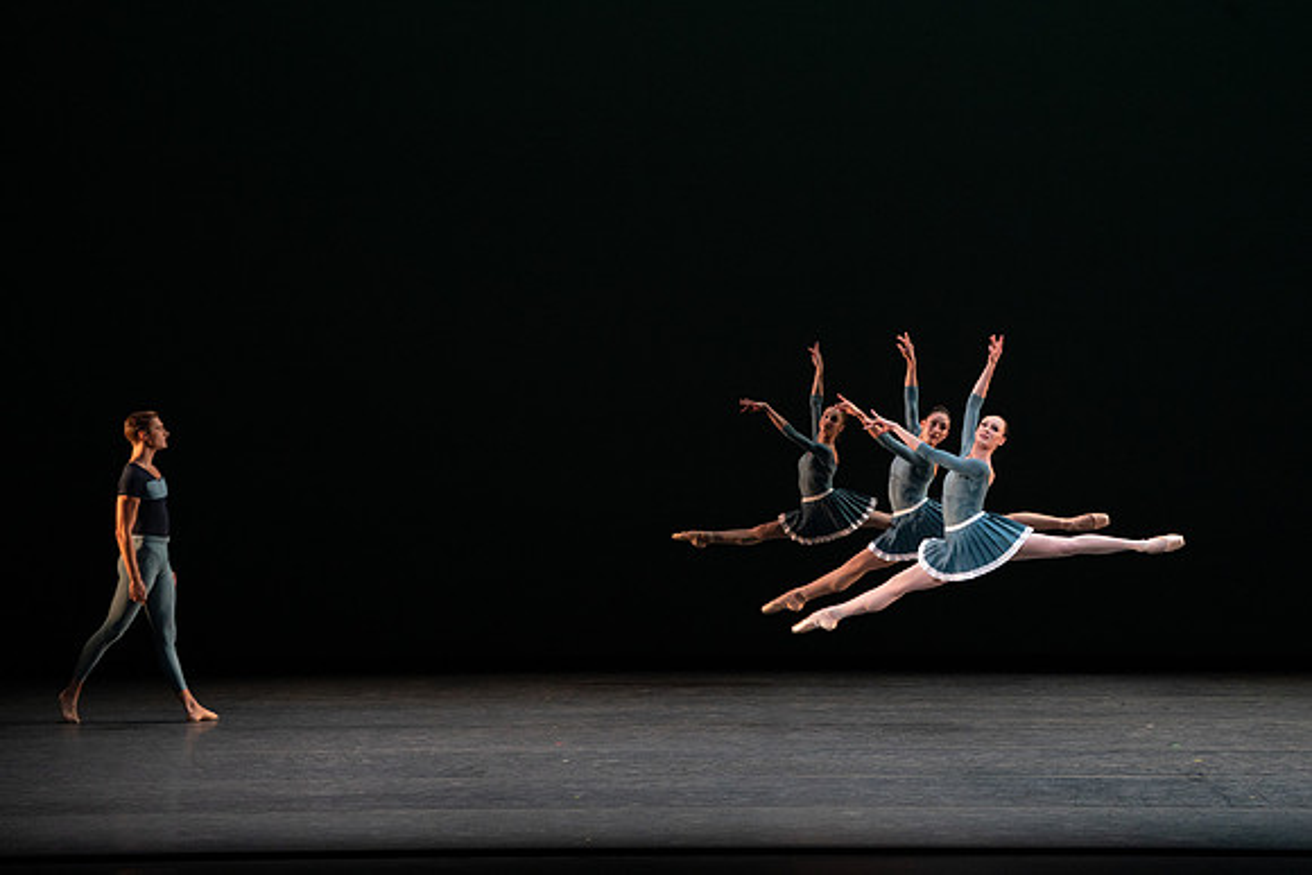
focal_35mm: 190
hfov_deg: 10.8
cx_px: 656
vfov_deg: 7.2
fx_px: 6926
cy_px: 438
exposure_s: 1/400
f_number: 8
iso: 5000
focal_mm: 190
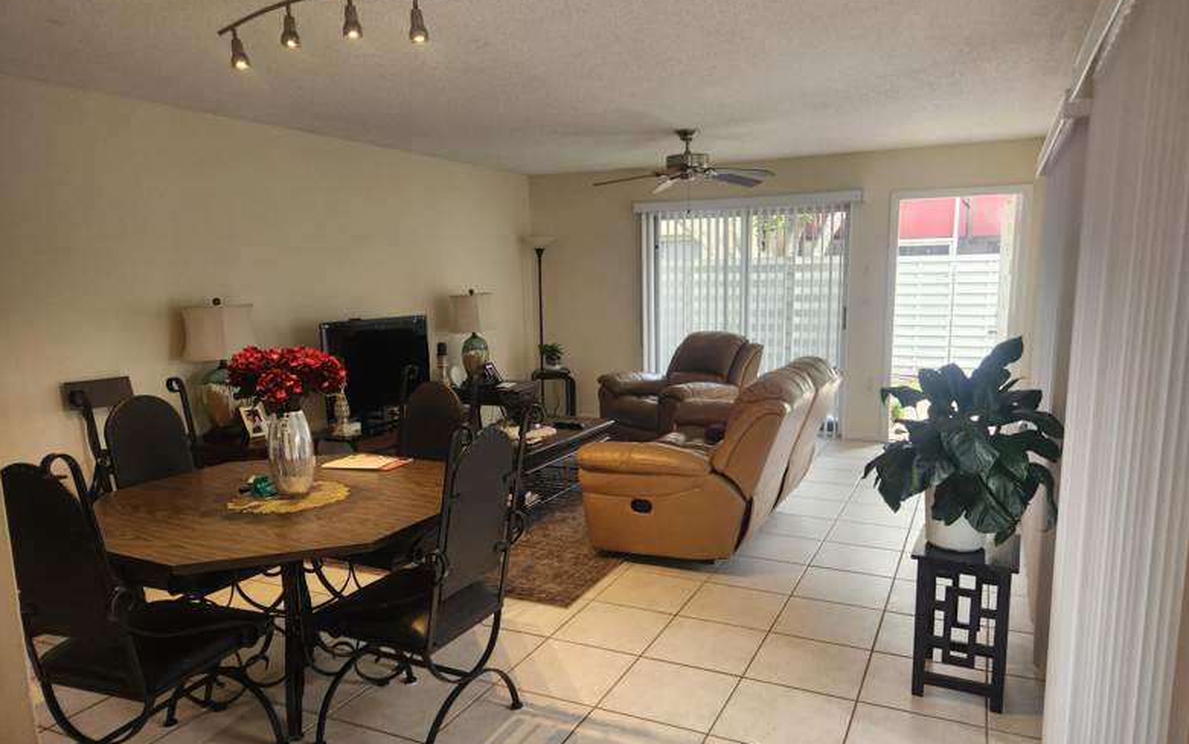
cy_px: 412
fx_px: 810
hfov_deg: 72.5
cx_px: 607
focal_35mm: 25
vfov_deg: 49.2
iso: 200
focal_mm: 5.4
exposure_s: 1/120
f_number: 1.8
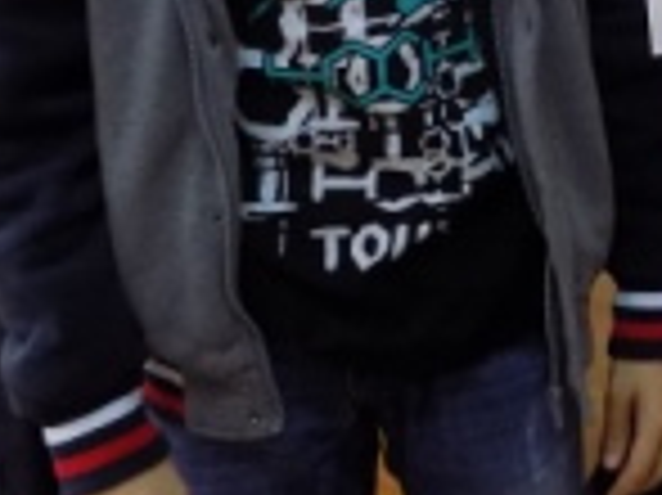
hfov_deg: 26.4
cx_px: 648
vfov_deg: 19.1
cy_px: -184
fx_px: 1338
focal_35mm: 70
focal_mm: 4
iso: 400
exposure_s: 1/25
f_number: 3.1
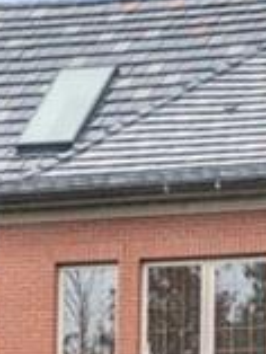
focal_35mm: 314
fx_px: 3213
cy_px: 459
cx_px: 329
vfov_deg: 6.3
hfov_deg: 4.7
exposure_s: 1/5000
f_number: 1.8
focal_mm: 50
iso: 400
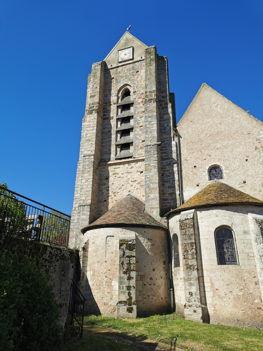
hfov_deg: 51.4
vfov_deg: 65.3
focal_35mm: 27
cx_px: 132
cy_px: 176
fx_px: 274
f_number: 1.8
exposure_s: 1/3378
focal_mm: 5.58
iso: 50
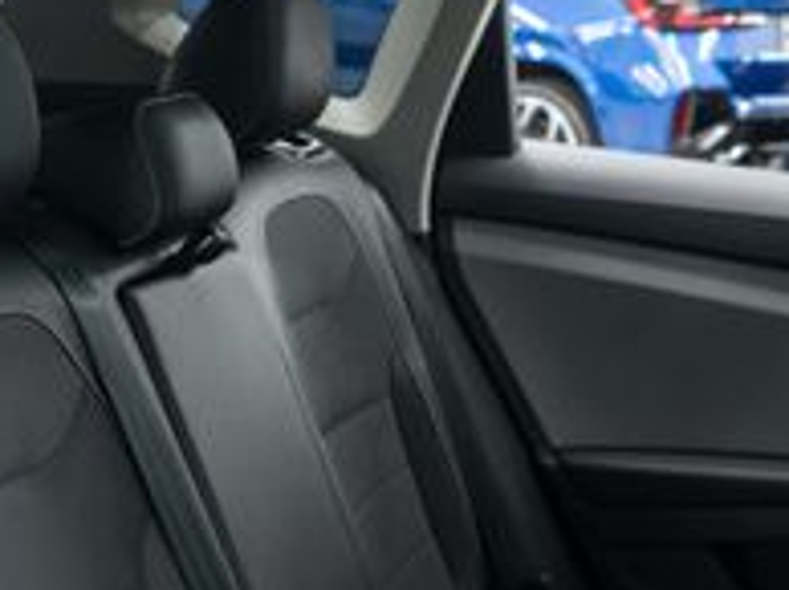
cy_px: 747
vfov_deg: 15.8
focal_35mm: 89
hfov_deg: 22.0
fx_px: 2026
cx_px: 476
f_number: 3.5
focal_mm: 28
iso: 1000
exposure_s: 1/40
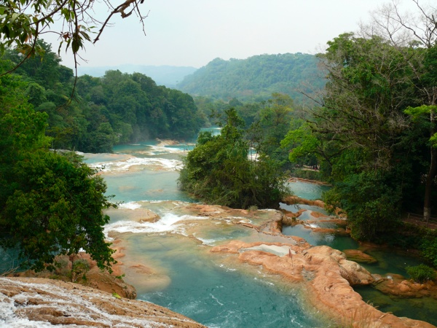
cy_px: 164
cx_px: 218
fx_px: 442
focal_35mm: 35
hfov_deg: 52.6
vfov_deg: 40.7
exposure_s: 1/250
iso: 100
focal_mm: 7.4
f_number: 5.6
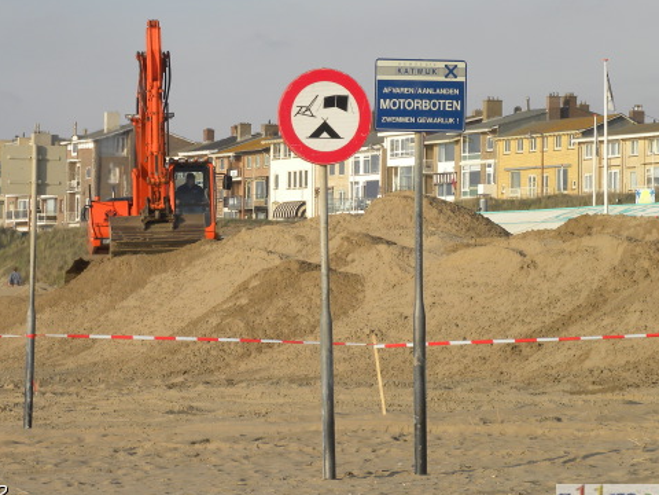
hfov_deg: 9.2
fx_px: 4112
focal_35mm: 216
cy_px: 182
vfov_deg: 6.9
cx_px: 254
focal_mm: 28.8
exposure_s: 1/277
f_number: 5.6
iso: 64
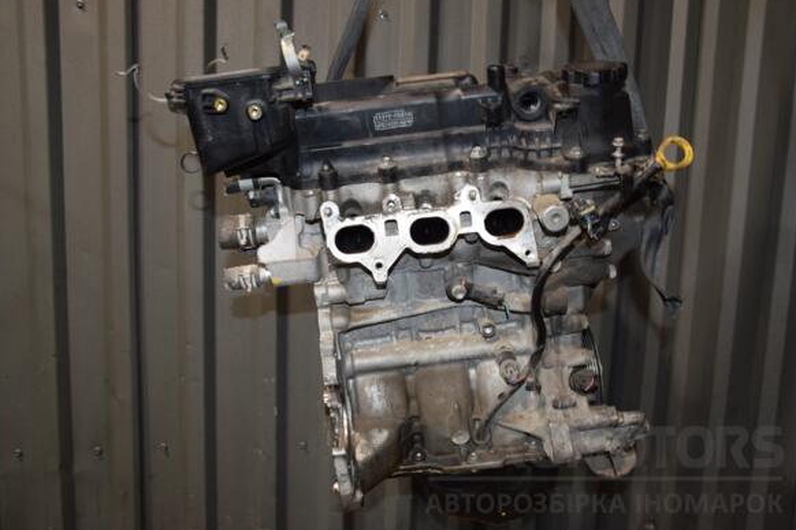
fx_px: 752
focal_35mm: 34
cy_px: 265
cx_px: 399
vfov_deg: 38.9
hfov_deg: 55.8
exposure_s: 1/60
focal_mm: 22
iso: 800
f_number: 5
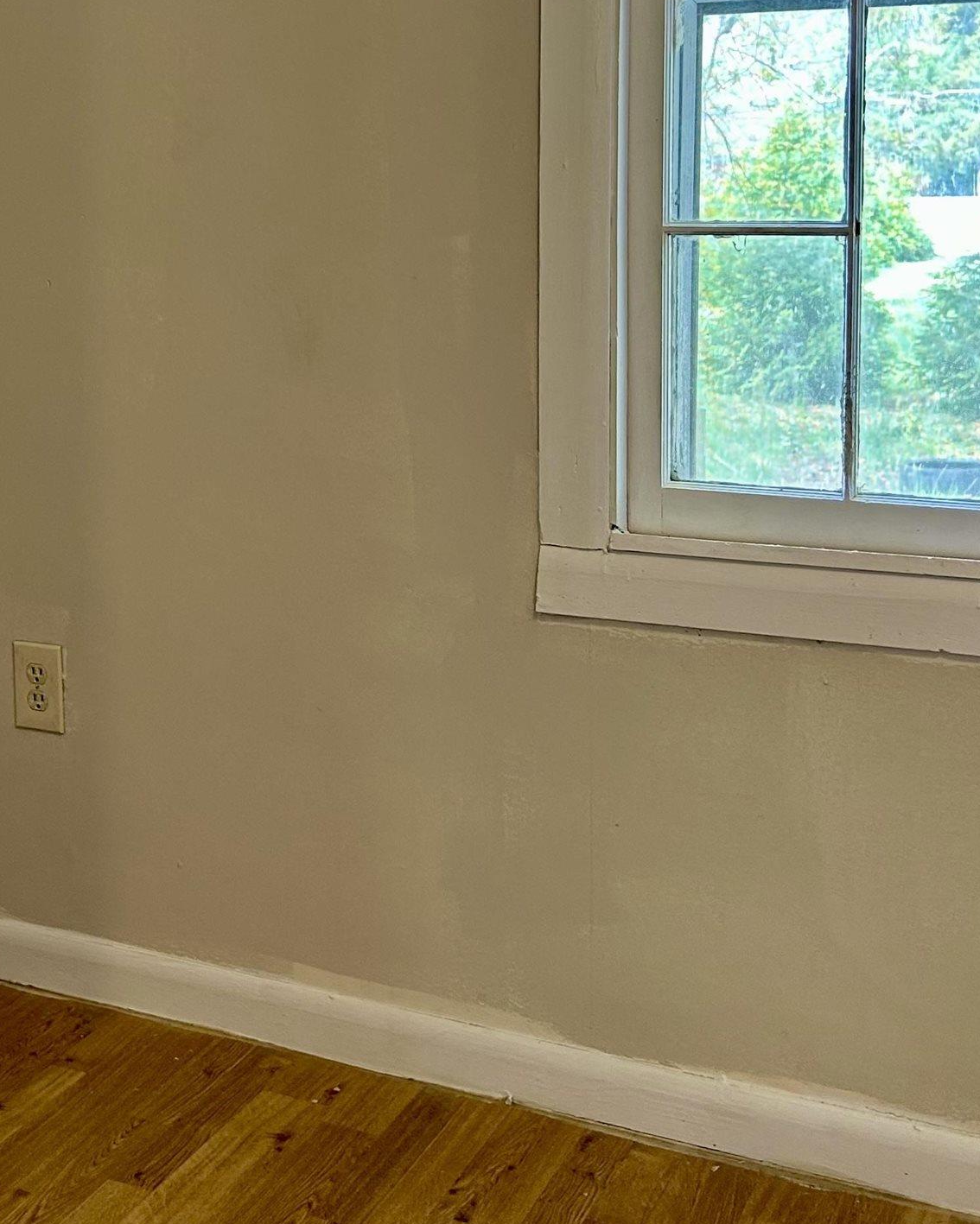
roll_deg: +2.0
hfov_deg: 26.5
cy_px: 336
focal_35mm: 55
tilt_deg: -4.9
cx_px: 62
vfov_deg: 33.6
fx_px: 1994
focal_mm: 5.7
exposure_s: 1/60
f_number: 1.5
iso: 100
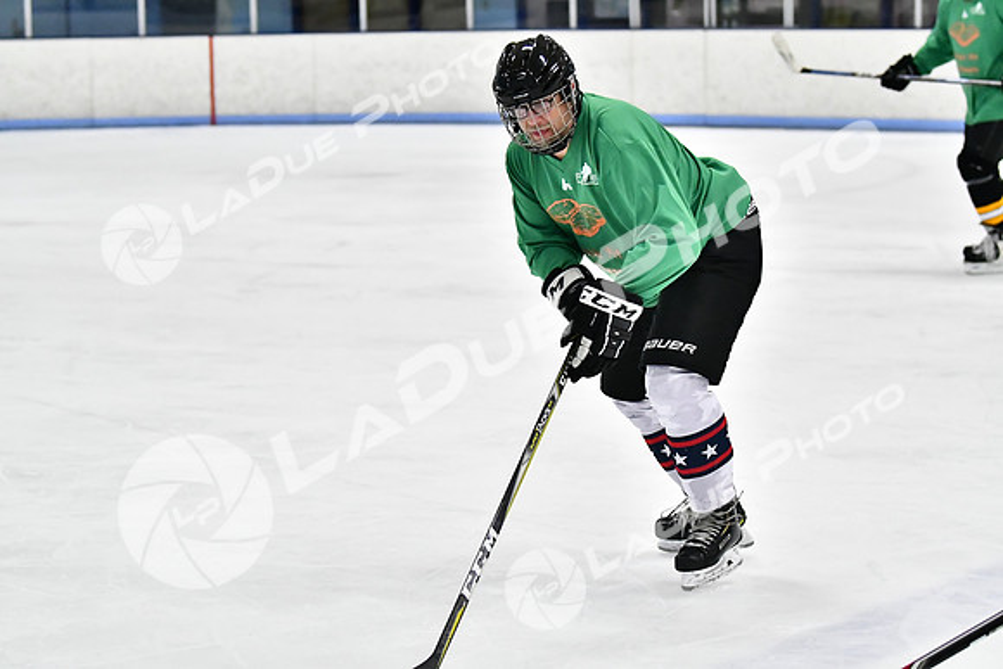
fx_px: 4180
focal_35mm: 150
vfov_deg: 9.2
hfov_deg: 13.7
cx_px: 502
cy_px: 334
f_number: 2.8
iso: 6400
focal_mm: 100
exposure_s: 1/1600
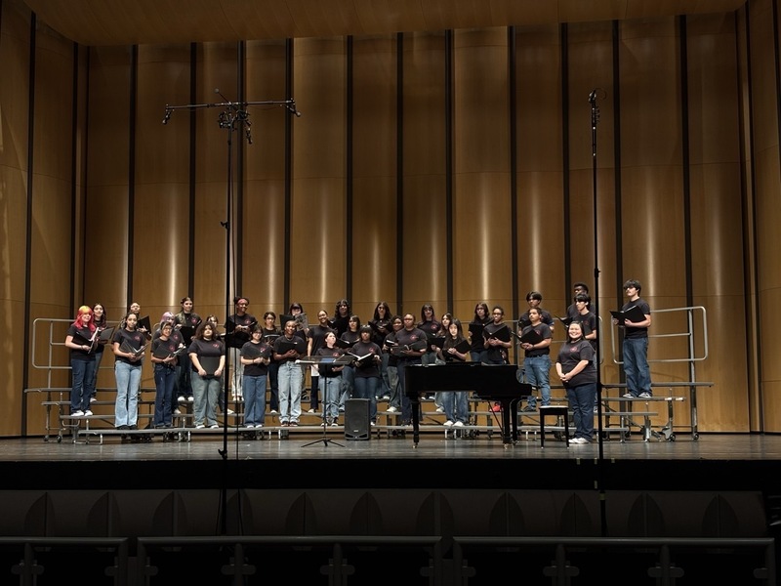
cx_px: 390
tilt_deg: +6.3
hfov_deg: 36.8
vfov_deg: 28.0
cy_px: 293
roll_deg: +0.5
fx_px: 1173
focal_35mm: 52
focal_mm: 5.96
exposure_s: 1/60
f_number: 1.6
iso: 32
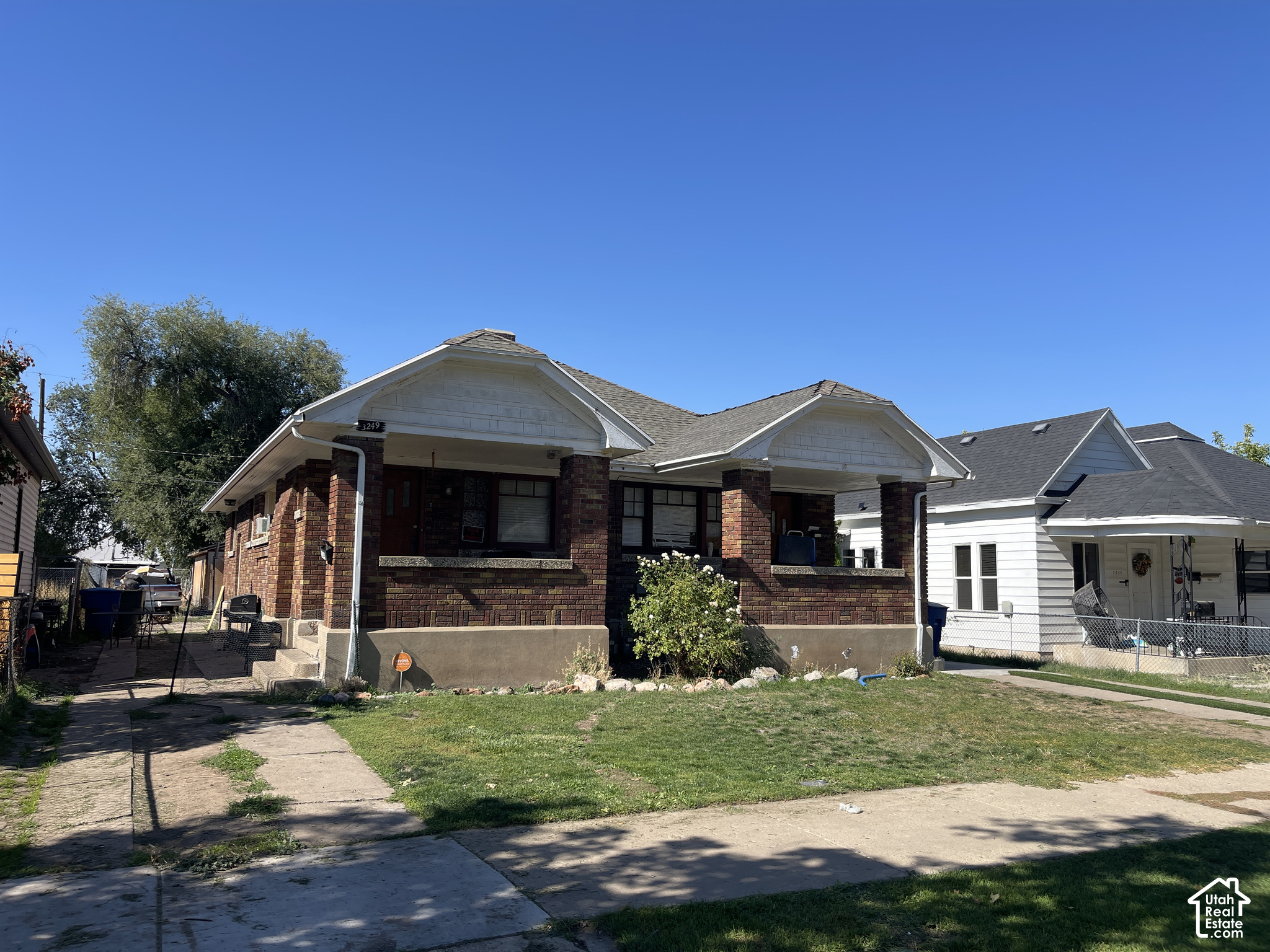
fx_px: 917
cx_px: 635
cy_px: 476
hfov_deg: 69.4
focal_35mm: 25
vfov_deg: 54.9
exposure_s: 1/2717
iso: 32
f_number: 1.6
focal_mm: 5.1
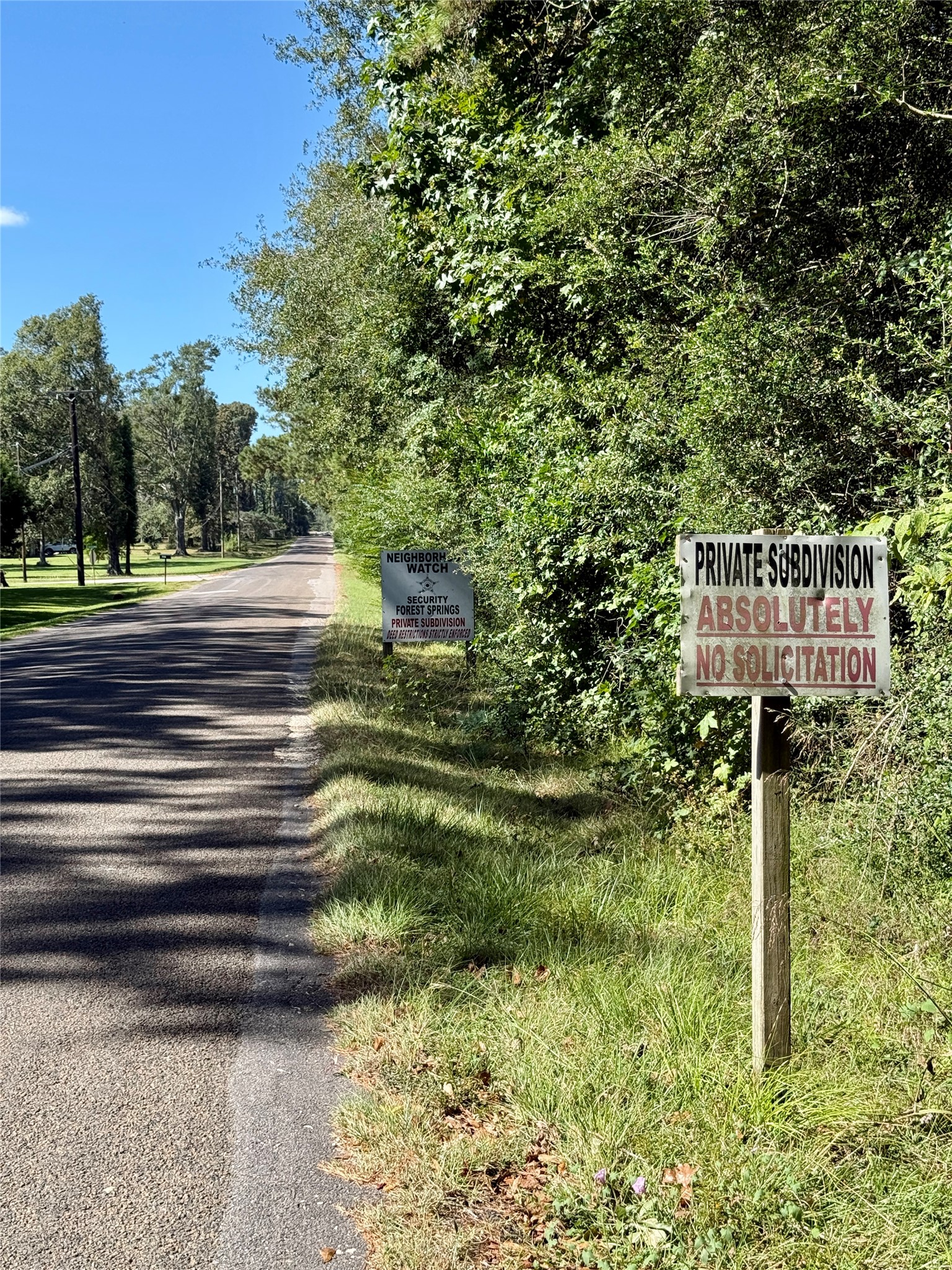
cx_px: 476
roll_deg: +0.7
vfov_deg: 39.7
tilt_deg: -2.5
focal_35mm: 48
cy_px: 635
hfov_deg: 30.3
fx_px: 1760
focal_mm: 6.76
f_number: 1.78
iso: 80
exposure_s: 1/2208
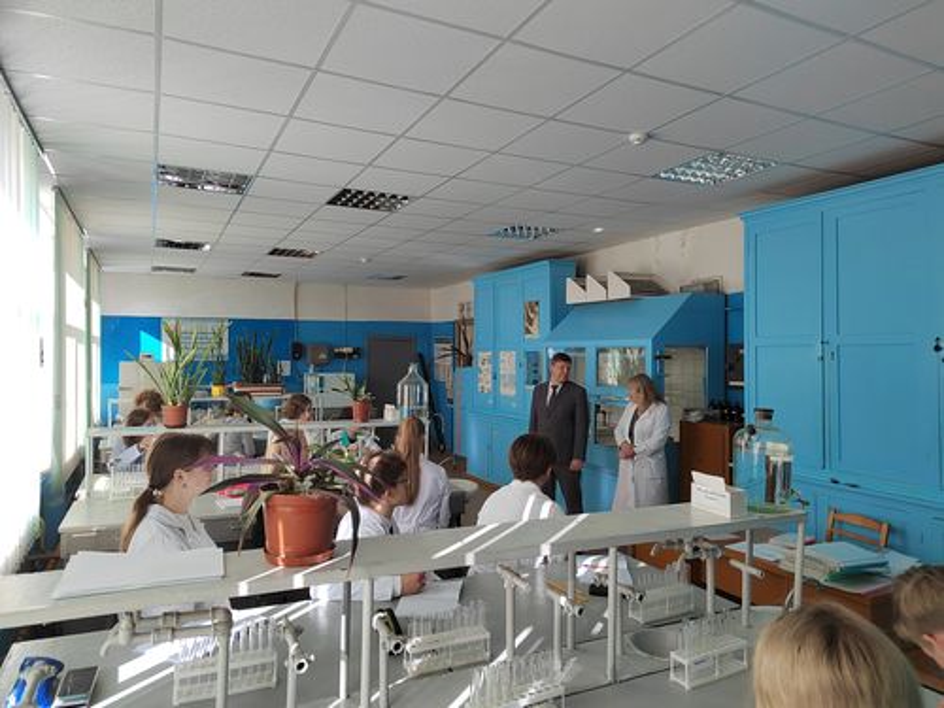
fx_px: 627
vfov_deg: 58.9
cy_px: 354
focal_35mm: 23
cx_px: 472
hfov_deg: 73.9
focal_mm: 5.52
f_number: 1.9
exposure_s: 1/122
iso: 100
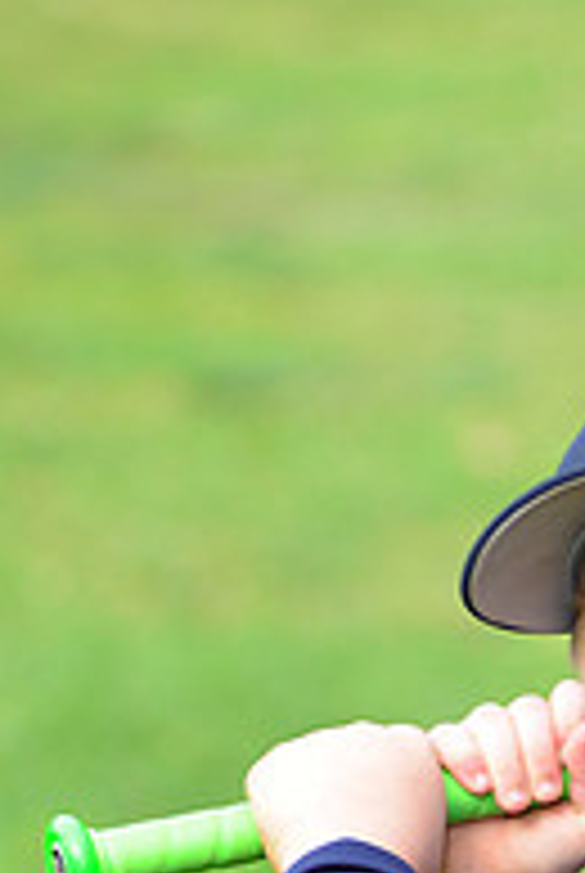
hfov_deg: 2.9
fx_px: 11609
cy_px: 1048
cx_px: 821
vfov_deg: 4.3
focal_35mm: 478
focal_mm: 160
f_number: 5.6
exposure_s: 1/200
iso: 320
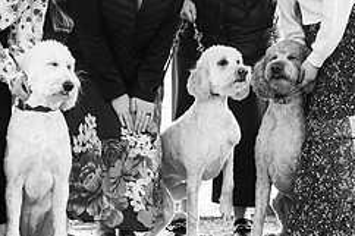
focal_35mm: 168
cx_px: 141
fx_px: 1655
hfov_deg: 12.2
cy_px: 14
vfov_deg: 8.1
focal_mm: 70
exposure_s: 1/500
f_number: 4
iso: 2000
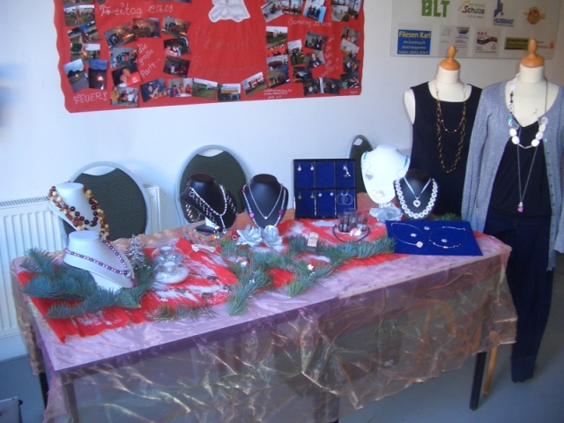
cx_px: 282
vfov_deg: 40.7
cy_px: 212
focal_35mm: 35
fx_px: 570
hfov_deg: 52.6
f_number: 2.6
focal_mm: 5.8
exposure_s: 1/40
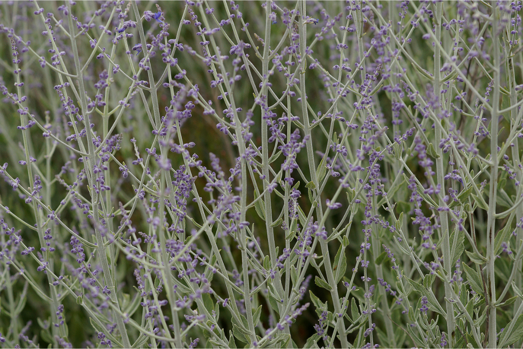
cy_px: 174
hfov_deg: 13.7
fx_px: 2179
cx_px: 262
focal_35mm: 150
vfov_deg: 9.1
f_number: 6.3
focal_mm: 100
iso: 400
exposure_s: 1/160
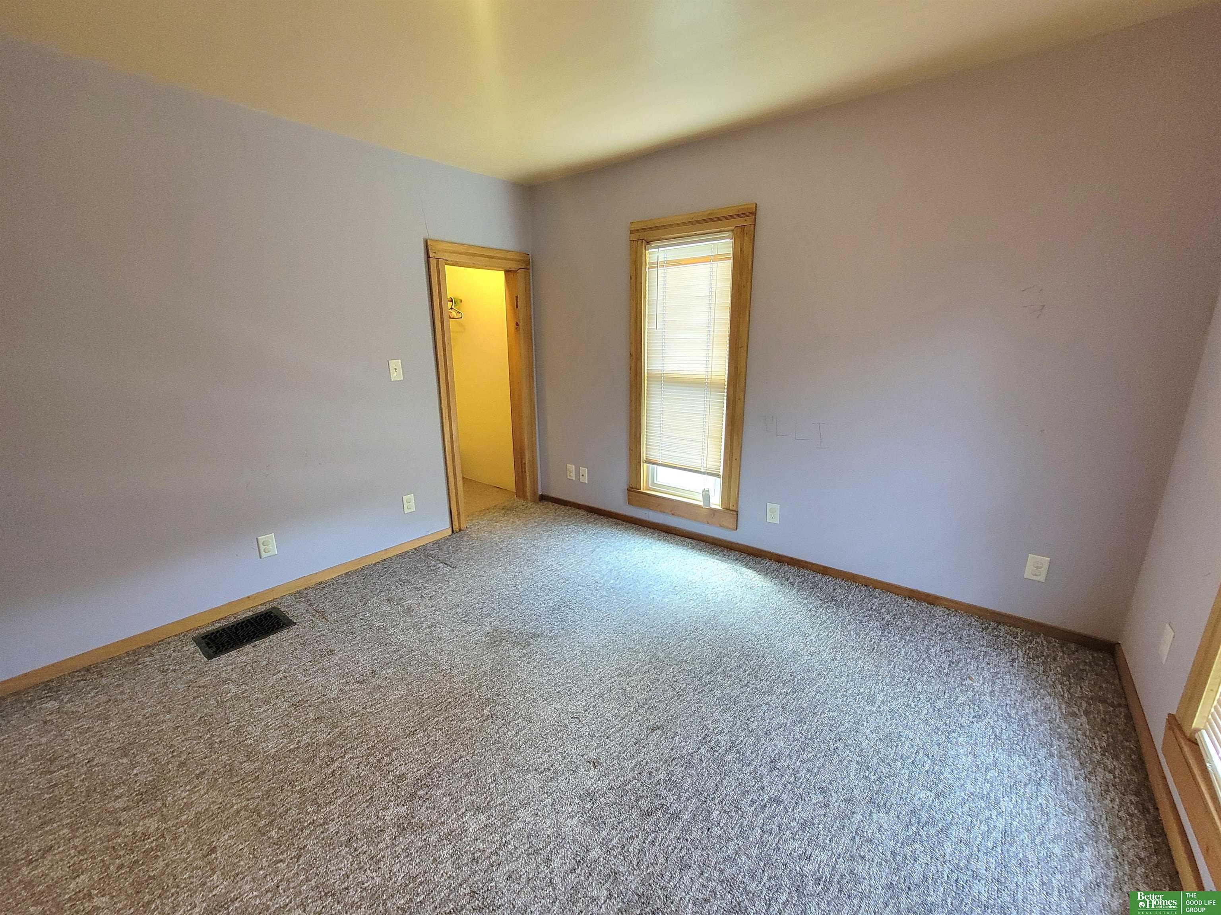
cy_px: 458
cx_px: 610
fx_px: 459
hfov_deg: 106.2
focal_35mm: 13
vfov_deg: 89.9
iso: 400
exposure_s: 1/40
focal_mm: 2.2
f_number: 2.2
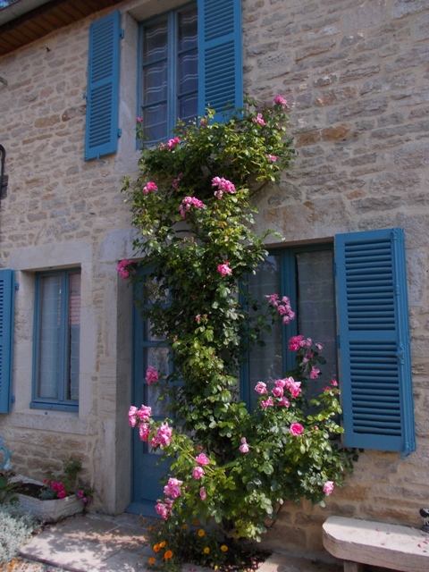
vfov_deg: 63.4
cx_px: 214
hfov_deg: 49.7
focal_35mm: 28
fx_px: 463
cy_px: 286
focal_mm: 4
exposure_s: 1/200
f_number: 5.4
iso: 80
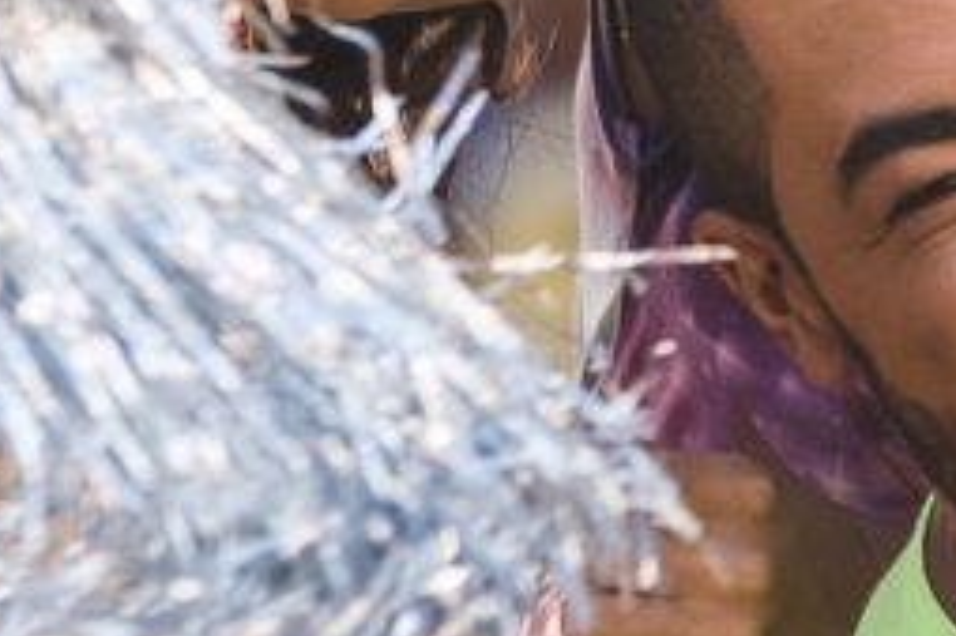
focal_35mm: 1002
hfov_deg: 2.1
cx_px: 1479
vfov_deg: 1.4
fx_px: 26603
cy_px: -222
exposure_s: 1/500
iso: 125
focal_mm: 141.4
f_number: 2.8
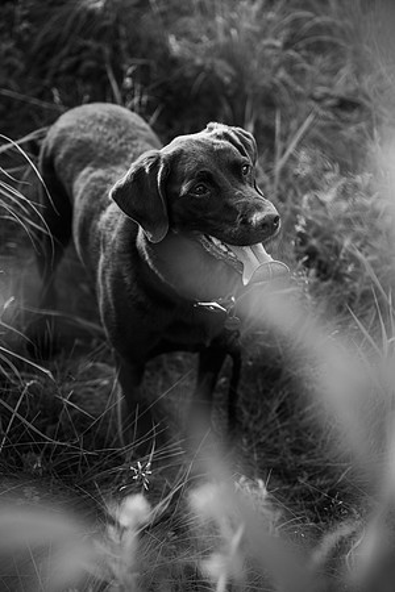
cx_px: 198
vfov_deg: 32.4
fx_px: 1020
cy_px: 296
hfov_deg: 21.9
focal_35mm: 62
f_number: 3.2
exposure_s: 1/400
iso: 250
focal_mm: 62
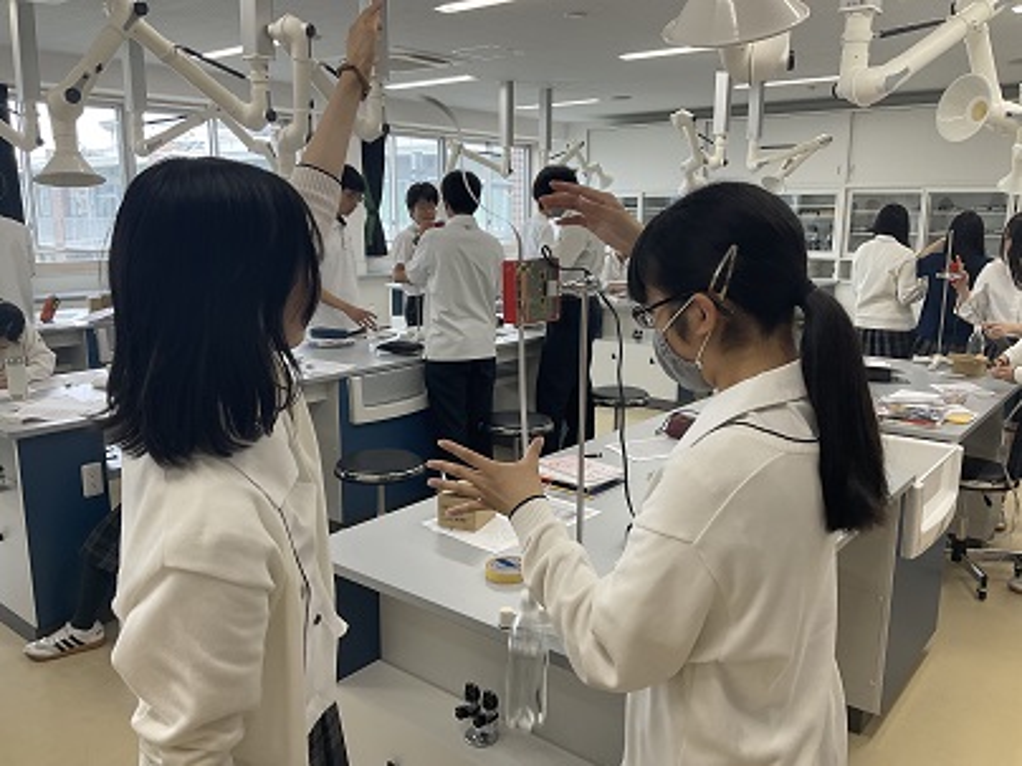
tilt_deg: -11.7
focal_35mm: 29
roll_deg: -0.2
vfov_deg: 48.2
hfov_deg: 61.7
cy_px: 383
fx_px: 856
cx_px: 511
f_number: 1.8
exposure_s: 1/120
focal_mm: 3
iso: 40
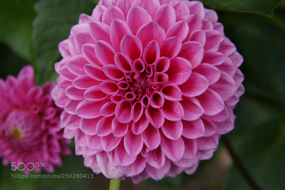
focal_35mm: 42
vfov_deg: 31.9
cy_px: 95
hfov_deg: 46.4
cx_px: 142
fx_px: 332
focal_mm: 28
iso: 100
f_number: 5.6
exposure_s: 1/250
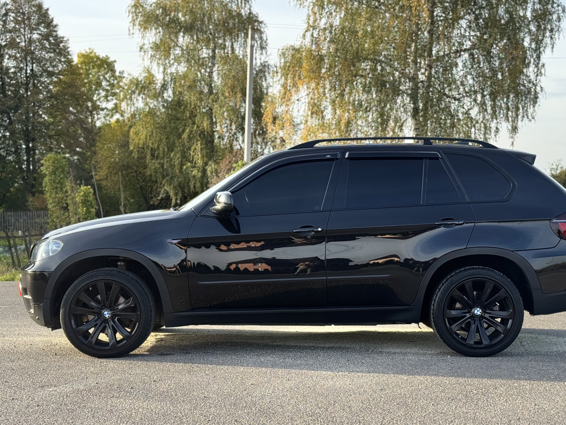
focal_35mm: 55
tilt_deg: -3.2
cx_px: 311
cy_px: 243
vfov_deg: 26.5
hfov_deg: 34.9
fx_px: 899
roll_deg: +0.8
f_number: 1.78
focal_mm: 6.76
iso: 64
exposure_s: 1/792
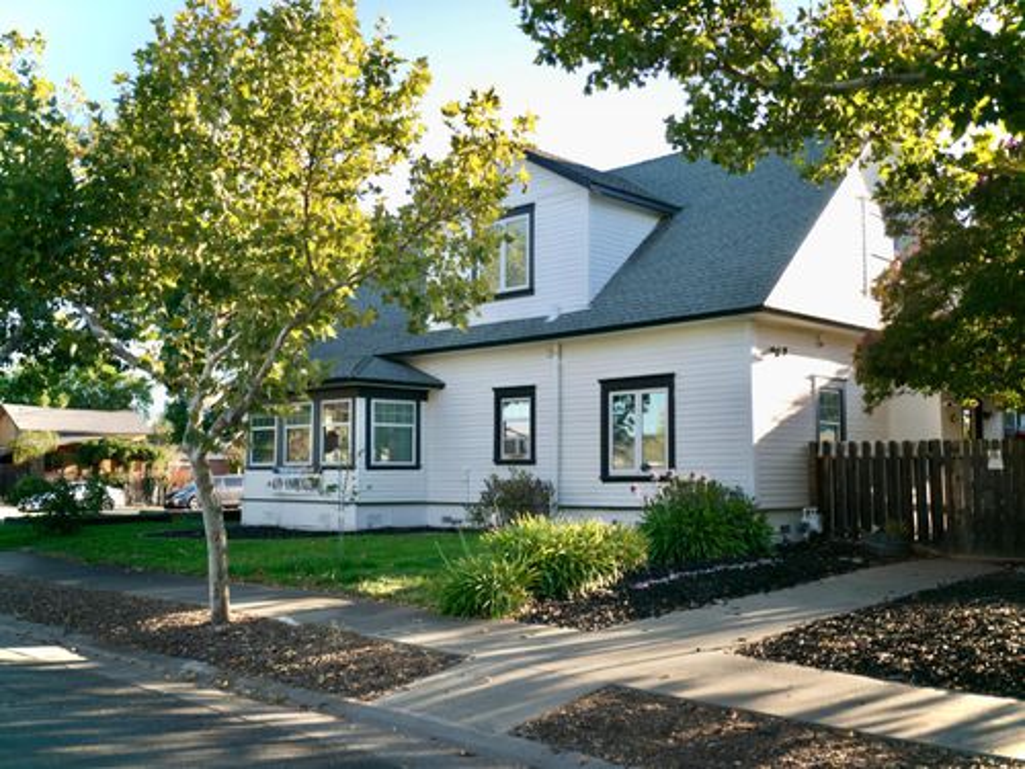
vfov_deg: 40.7
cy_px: 384
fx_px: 1036
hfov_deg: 52.6
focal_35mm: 35
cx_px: 512
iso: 100
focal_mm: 45
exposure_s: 1/30
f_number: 4
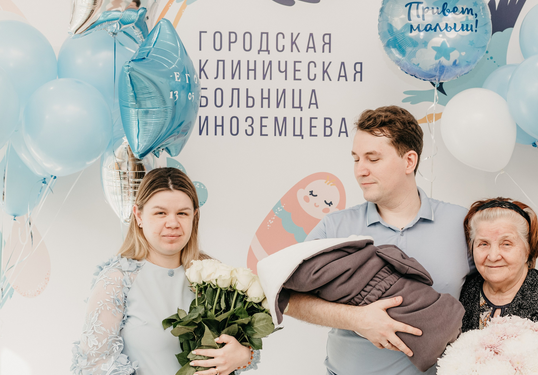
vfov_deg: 23.6
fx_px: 895
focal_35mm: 59
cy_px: 262
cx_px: 340
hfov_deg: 33.3
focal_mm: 35
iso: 320
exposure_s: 1/160
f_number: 4
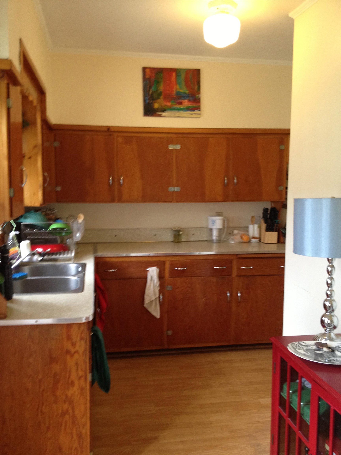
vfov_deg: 52.6
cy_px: 228
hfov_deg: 40.7
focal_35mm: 35
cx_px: 170
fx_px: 460
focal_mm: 4.28
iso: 125
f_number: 2.4
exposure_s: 1/20
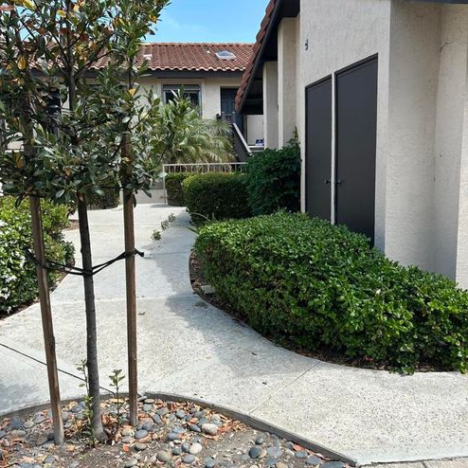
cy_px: 226
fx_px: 474
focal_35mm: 31
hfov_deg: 52.5
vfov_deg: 52.5
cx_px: 232
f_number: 1.5
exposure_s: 1/2299
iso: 50
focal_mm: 5.7
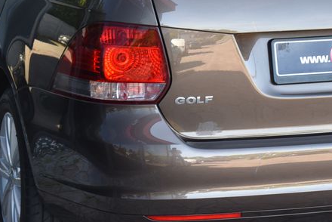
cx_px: 220
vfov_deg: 10.1
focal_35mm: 135
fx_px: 1246
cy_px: 38
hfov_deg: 15.2
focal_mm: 58
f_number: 5.6
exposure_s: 1/125
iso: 500
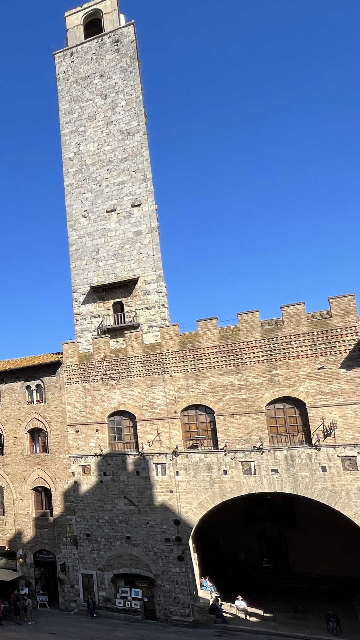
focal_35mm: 29
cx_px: -115
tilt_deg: +10.1
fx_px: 492
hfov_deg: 30.8
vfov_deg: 65.2
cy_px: 394
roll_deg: +0.6
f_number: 1.8
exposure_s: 1/2016
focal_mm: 1.57
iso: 32
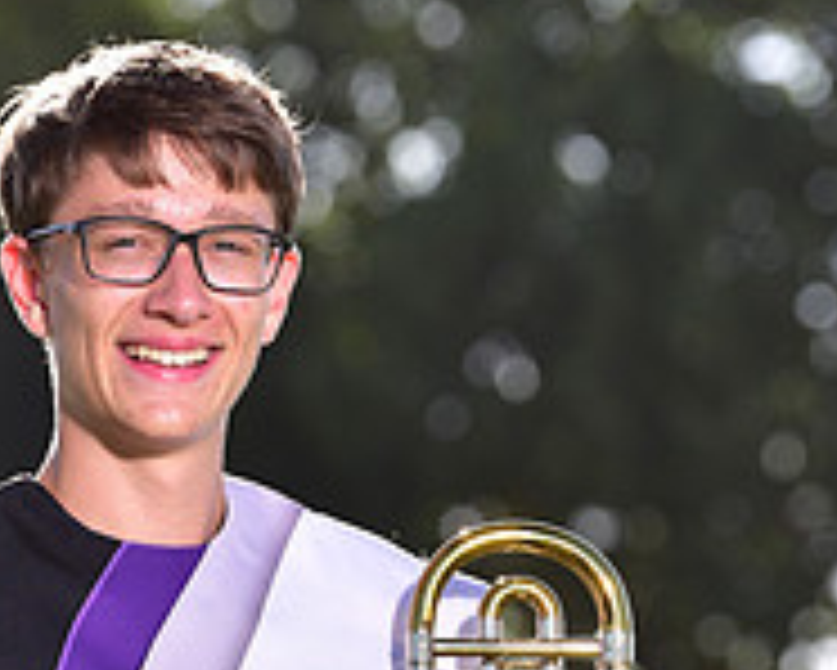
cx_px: 169
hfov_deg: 4.4
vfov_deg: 3.5
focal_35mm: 439
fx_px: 10881
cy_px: 809
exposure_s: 1/250
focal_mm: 150
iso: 80
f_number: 5
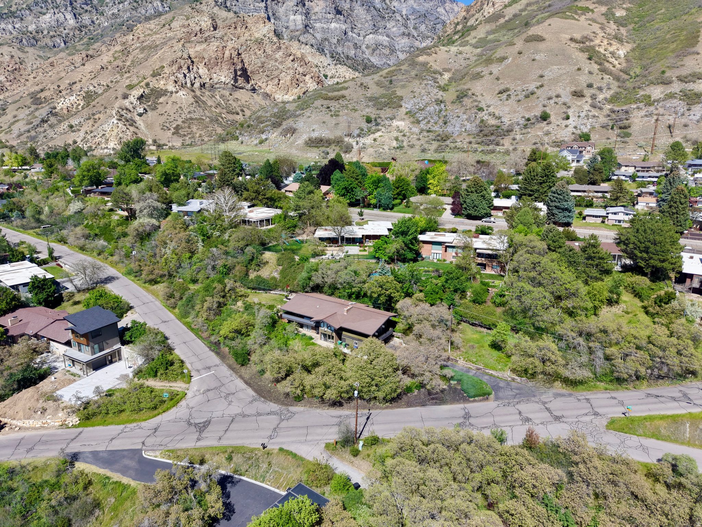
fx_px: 487
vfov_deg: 56.8
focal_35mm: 24
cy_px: 264
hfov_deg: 71.6
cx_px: 351
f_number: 1.8
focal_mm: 8.67
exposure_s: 1/5000
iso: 200
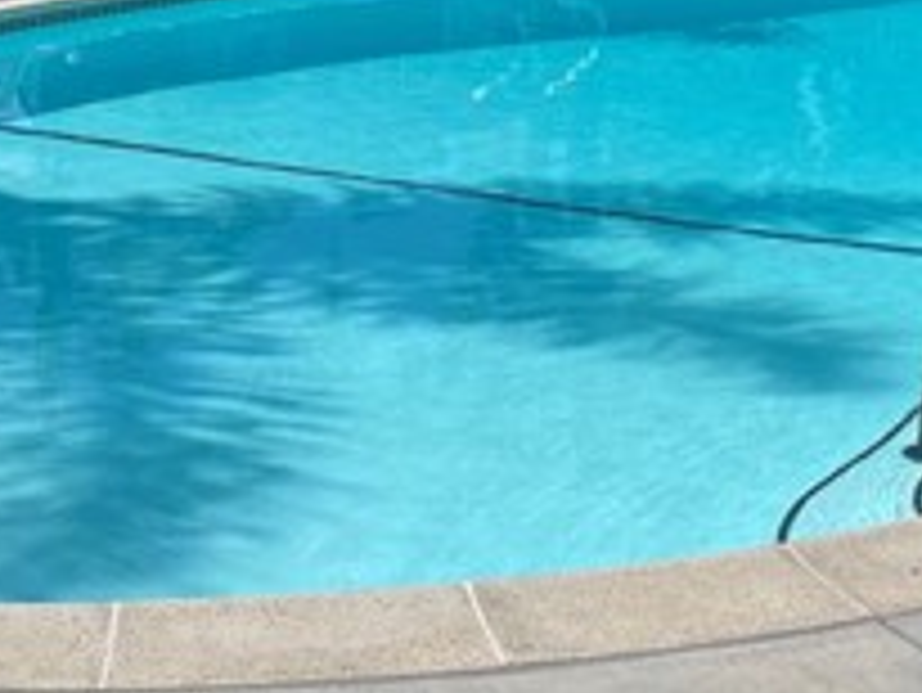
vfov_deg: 18.1
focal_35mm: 81
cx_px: 360
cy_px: 162
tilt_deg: -12.1
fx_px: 2159
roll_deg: -0.1
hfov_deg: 24.1
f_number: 1.6
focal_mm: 5.1
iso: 32
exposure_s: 1/7407
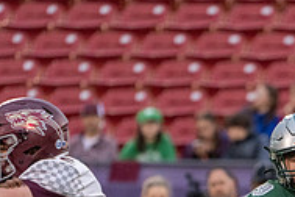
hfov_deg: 1.9
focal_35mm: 1105
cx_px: 347
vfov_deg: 1.2
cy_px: 292
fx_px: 9054
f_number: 5.6
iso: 4000
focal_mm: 361
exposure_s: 1/1250
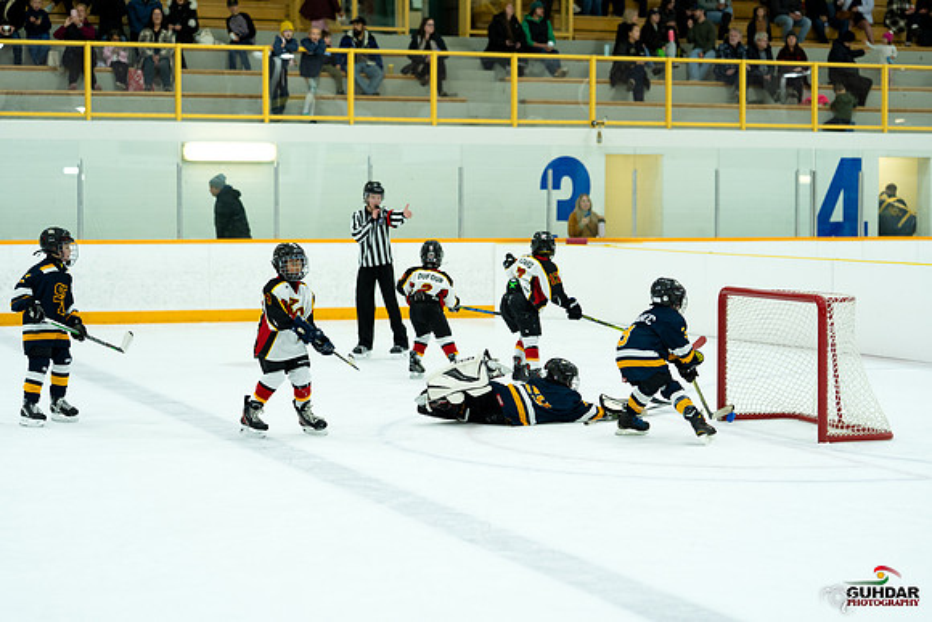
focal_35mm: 81
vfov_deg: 16.9
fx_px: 2089
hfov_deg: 25.1
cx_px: 466
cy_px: 311
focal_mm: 73
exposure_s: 1/1000
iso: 1600
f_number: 2
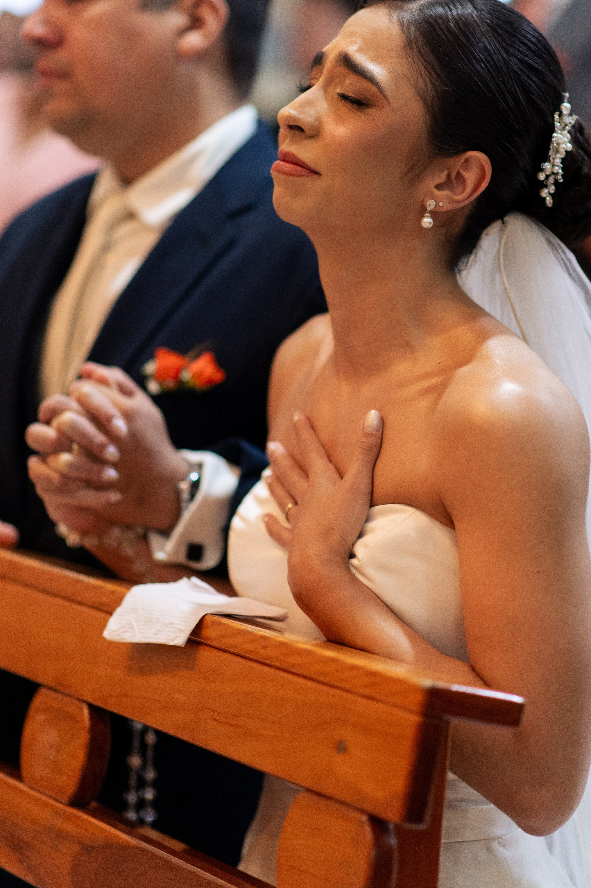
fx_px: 2638
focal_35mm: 107
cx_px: 322
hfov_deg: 12.8
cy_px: 365
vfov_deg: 19.1
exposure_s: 1/320
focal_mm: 85
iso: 2500
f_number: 2
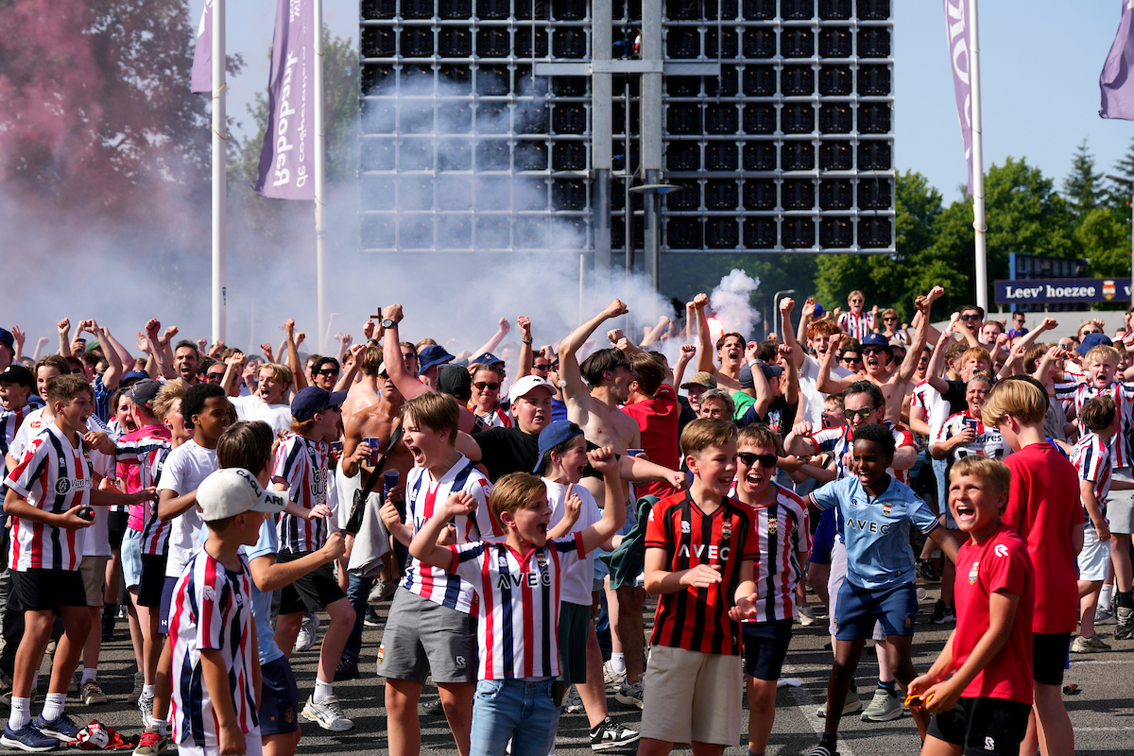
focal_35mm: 70
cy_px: 378
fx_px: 2205
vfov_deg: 19.5
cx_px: 567
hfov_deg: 28.8
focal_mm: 70
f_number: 5
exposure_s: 1/1000
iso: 160
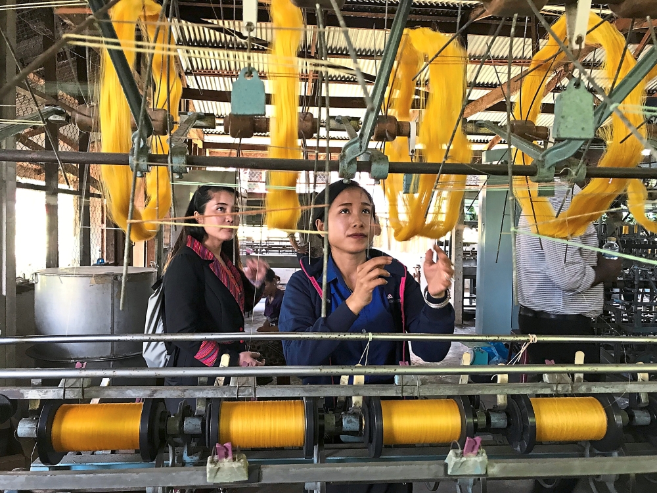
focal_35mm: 28
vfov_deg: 49.7
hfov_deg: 63.4
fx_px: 531
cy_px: 246
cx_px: 328
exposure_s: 1/17
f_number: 1.8
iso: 40
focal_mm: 4
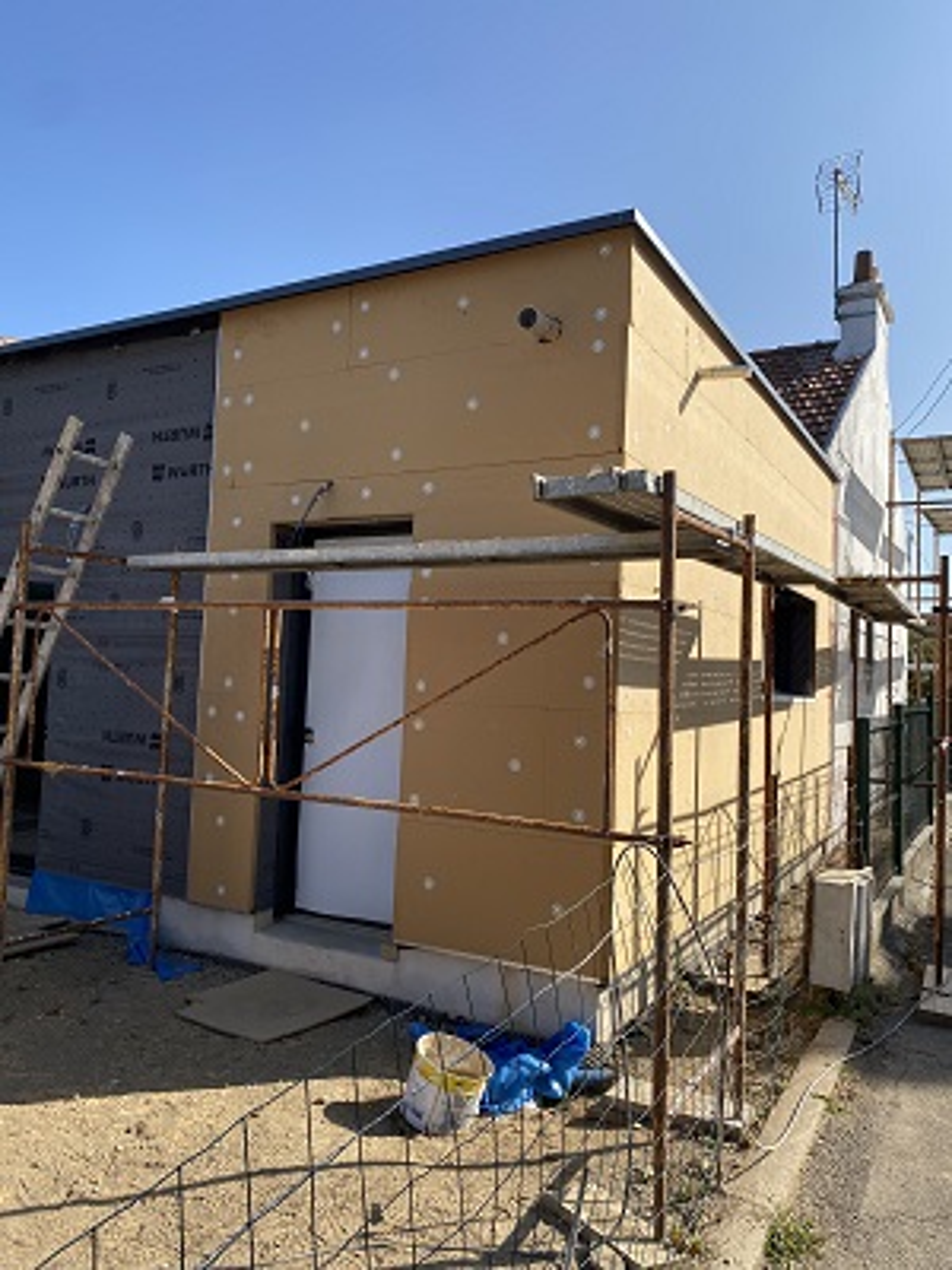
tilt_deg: +4.4
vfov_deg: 67.3
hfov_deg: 53.1
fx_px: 953
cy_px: 635
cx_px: 476
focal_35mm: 26
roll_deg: -2.0
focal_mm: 4.25
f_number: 1.8
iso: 32
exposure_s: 1/2268
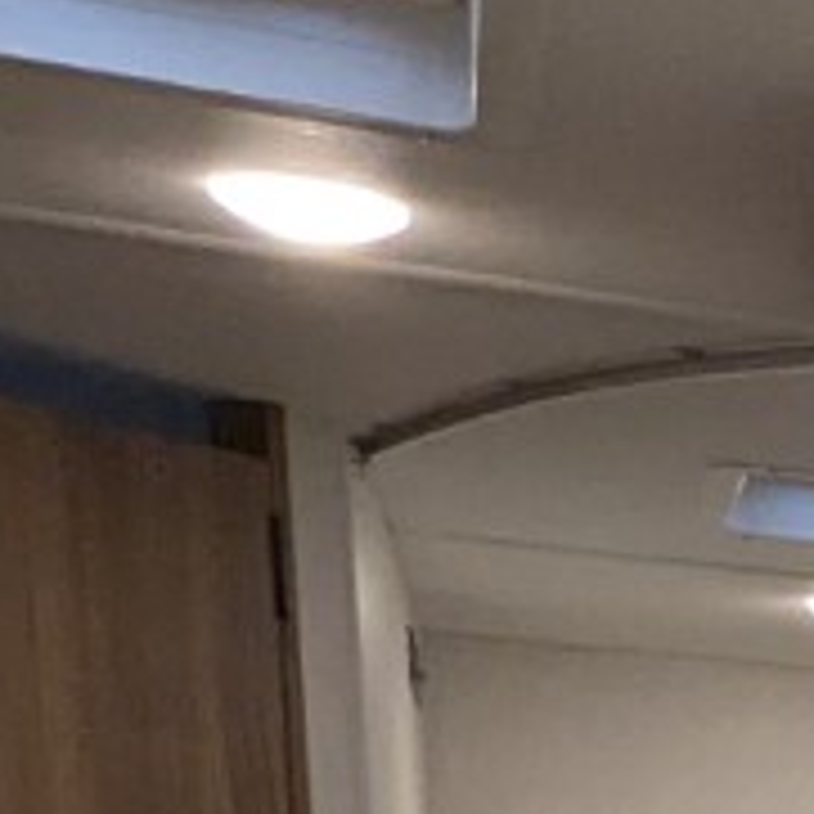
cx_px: 2332
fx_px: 2900
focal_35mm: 109
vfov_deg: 14.1
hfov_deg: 11.2
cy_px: 1475
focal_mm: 2.35
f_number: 2.2
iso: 323
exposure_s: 1/188
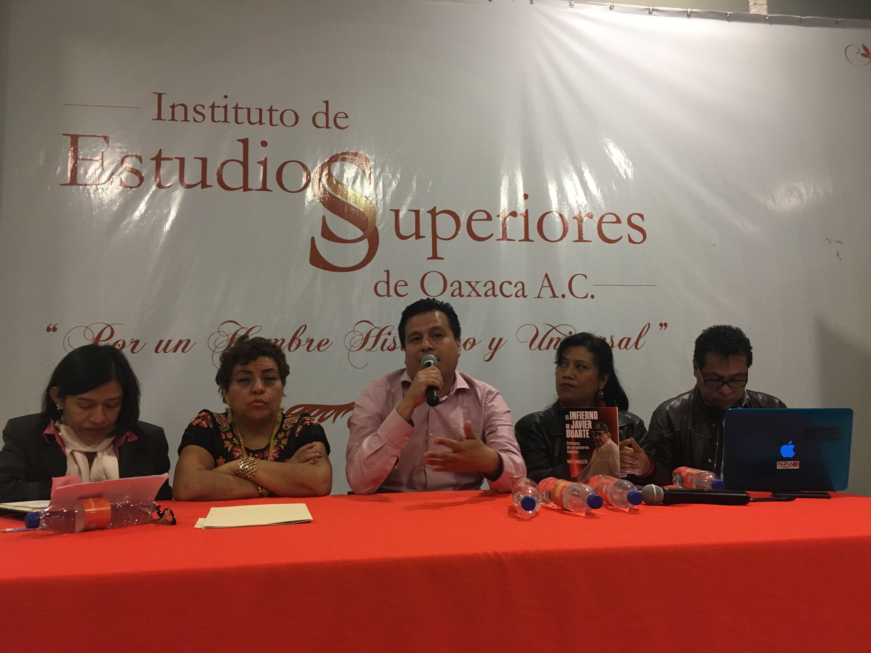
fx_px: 730
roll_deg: +1.6
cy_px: 326
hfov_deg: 61.7
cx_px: 436
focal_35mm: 29
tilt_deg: +6.6
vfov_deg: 48.2
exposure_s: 1/30
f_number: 2.2
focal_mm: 4.15
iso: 100
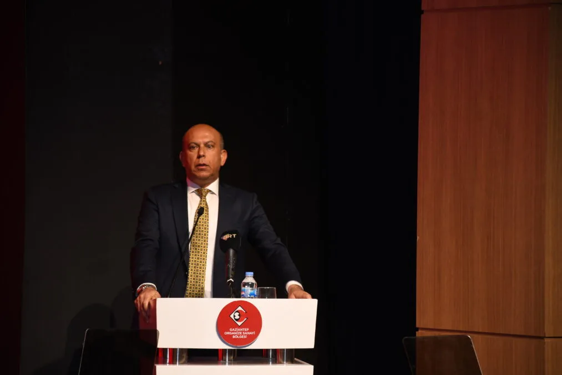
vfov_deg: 6.5
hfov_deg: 9.8
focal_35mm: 210
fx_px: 3278
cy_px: 188
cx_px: 281
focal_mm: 140
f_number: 5.6
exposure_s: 1/60
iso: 560
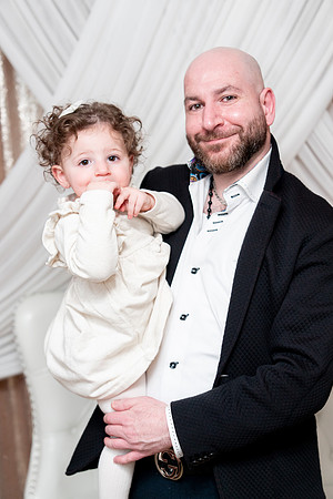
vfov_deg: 33.9
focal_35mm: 59
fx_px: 819
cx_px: 166
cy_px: 250
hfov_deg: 23.0
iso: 1250
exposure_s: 1/160
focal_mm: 59
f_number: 2.8
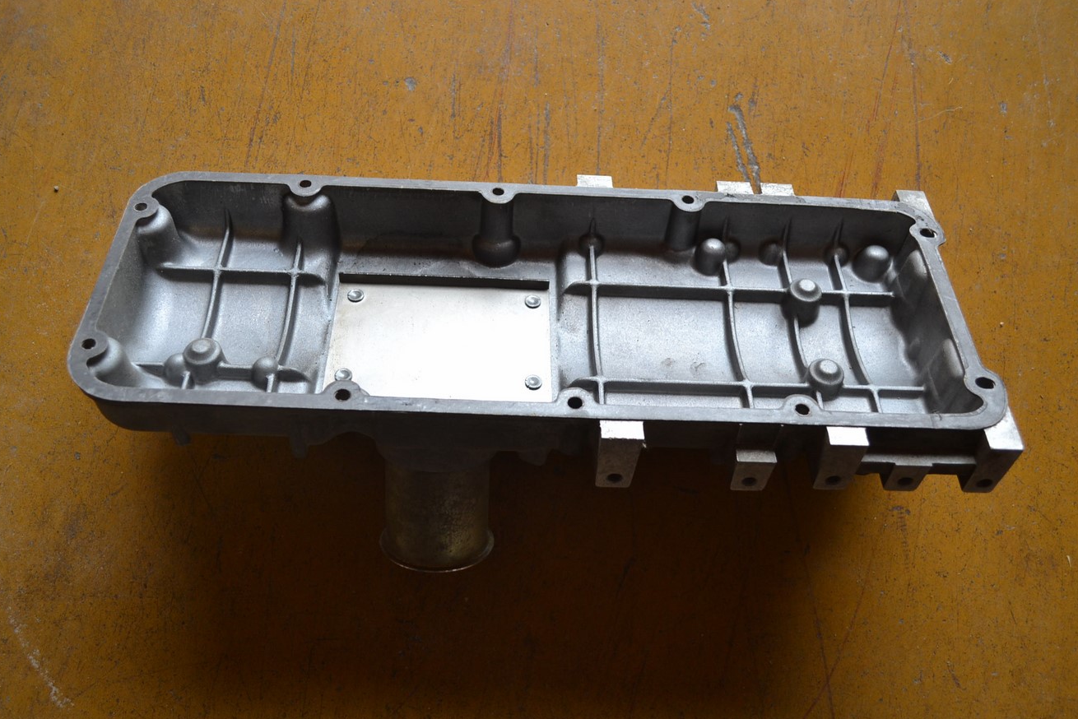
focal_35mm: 34
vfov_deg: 38.9
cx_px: 530
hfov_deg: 55.8
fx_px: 1018
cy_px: 369
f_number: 3.8
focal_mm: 22
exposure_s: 1/60
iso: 400
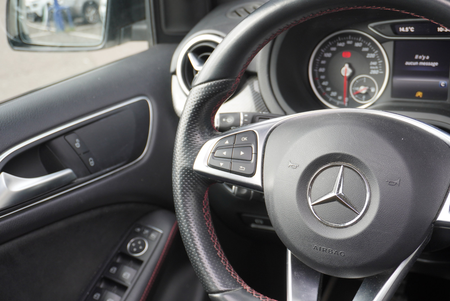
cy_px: 150
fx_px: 600
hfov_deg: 41.1
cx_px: 225
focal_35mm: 48
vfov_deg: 28.1
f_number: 5
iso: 250
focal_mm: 32
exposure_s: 1/50
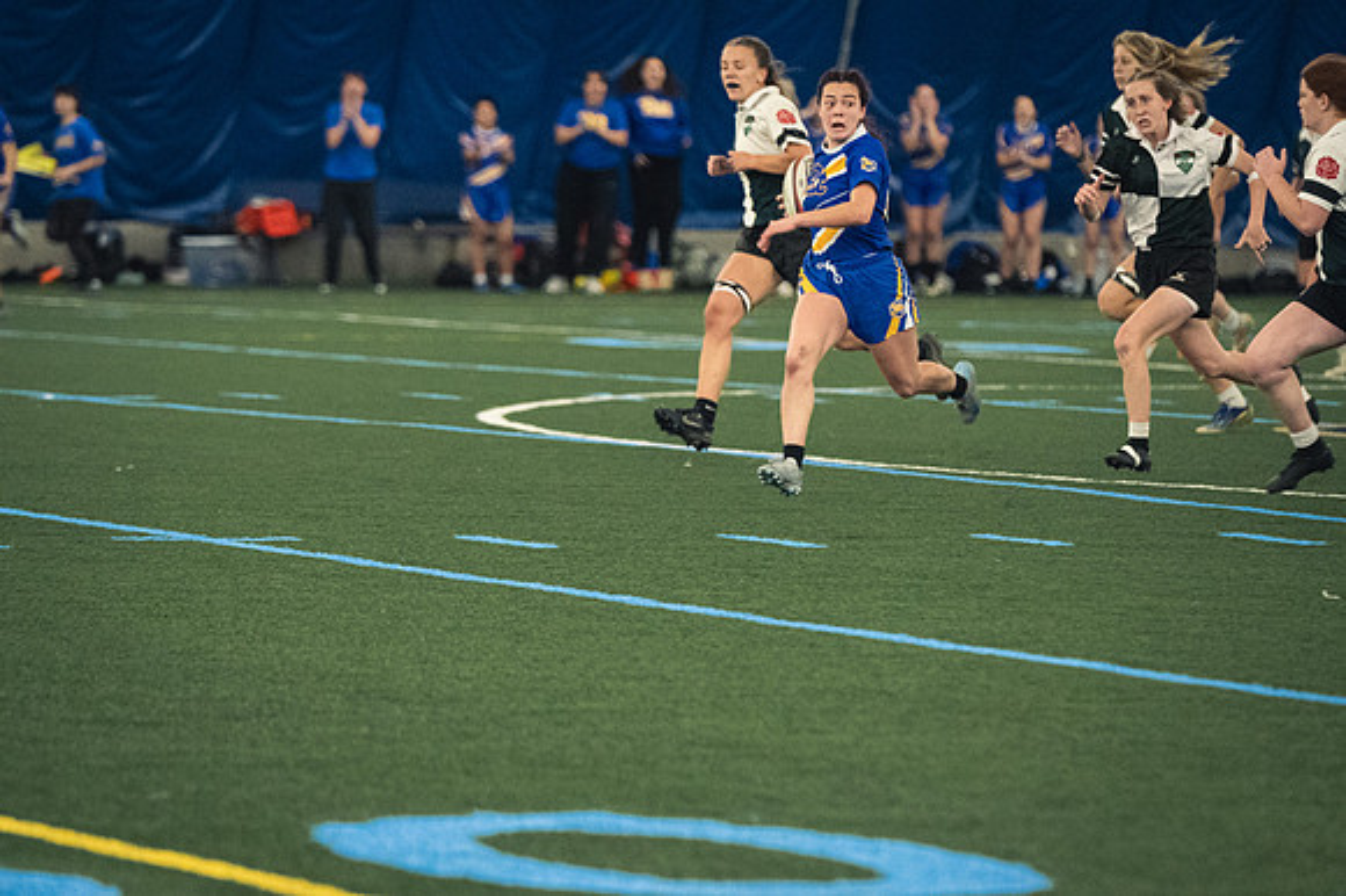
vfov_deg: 5.6
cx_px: 673
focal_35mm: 247
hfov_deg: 8.3
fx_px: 9229
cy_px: 448
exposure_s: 1/500
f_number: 2.8
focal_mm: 165
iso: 9000
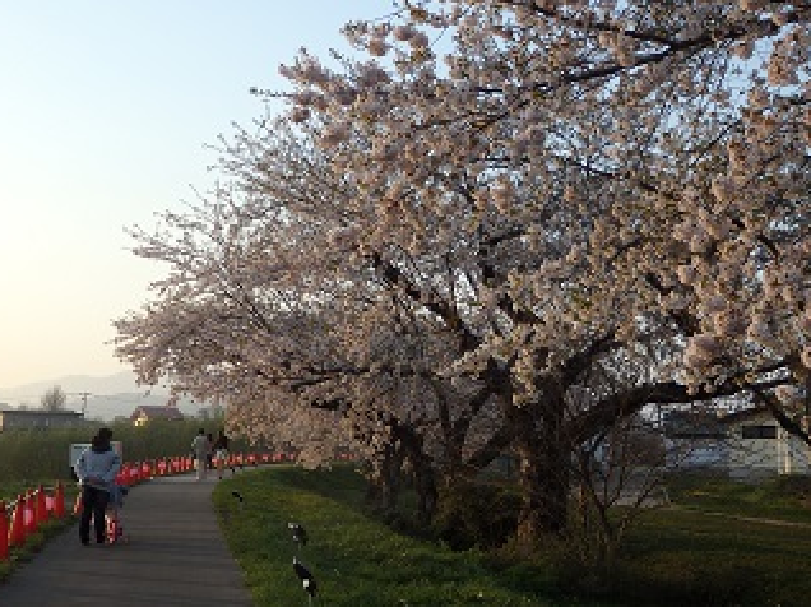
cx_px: 397
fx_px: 1007
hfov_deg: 43.9
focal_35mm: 43
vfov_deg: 33.6
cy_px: 307
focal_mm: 6.6
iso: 125
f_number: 3.6
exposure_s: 1/400
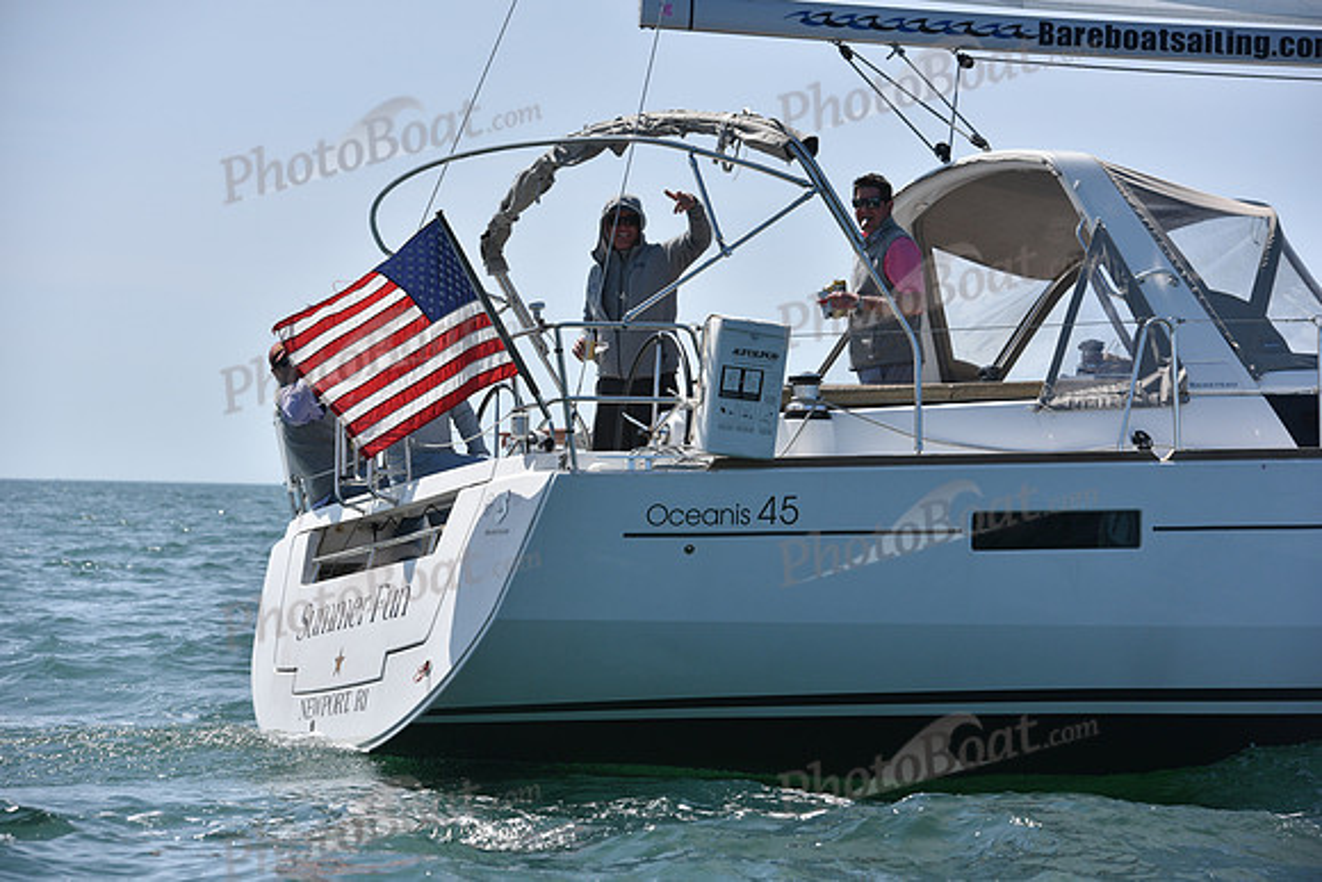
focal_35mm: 125
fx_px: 4591
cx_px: 661
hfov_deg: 16.4
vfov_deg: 11.0
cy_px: 441
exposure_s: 1/800
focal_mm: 125
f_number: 6.3
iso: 320
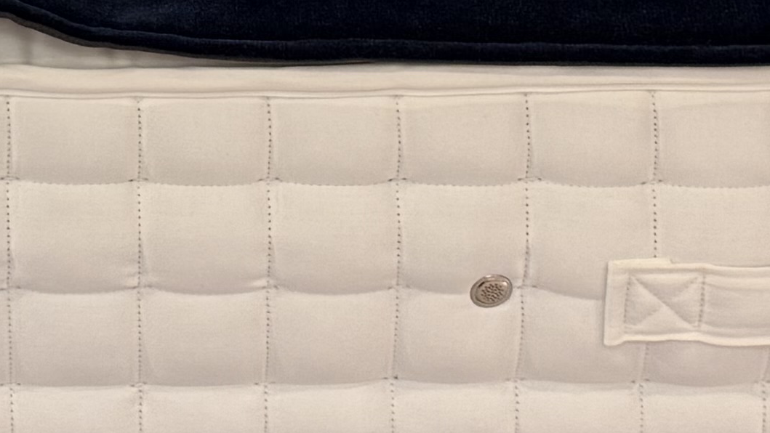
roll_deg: -0.9
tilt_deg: -23.3
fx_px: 2879
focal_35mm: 141
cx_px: 177
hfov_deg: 15.2
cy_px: -374
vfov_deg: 8.3
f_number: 1.78
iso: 160
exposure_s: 1/100
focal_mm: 6.76
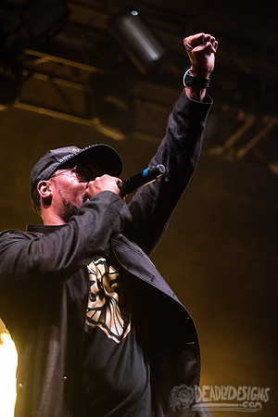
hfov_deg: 17.1
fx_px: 927
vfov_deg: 25.4
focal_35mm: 80
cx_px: 139
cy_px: 208
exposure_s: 1/250
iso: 2000
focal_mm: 80
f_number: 3.5
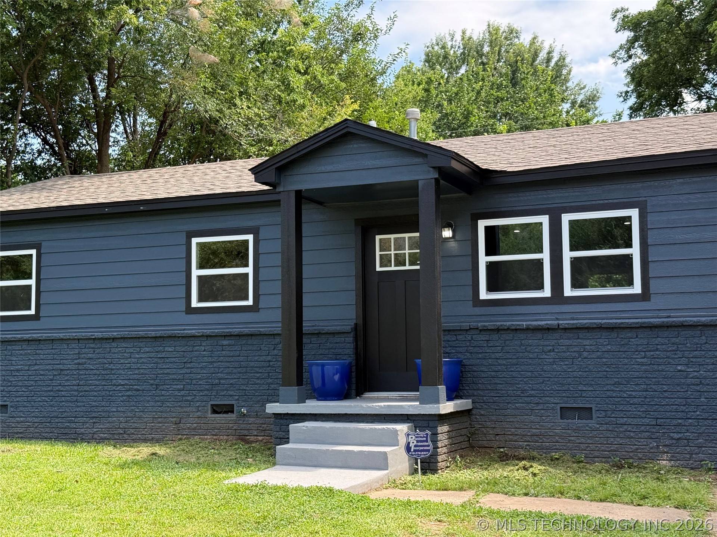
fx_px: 994
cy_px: 268
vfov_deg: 30.3
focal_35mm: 48
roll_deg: +0.2
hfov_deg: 39.7
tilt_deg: +5.1
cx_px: 358
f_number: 1.78
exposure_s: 1/1000
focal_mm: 6.76
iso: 100
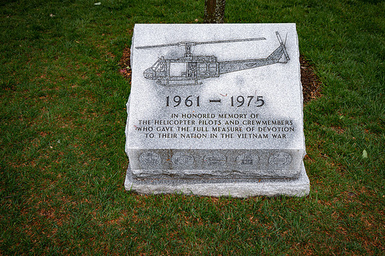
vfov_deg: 39.9
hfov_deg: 57.2
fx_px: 353
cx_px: 204
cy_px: 119
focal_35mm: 33
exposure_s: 1/100
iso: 110
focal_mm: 30
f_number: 6.3
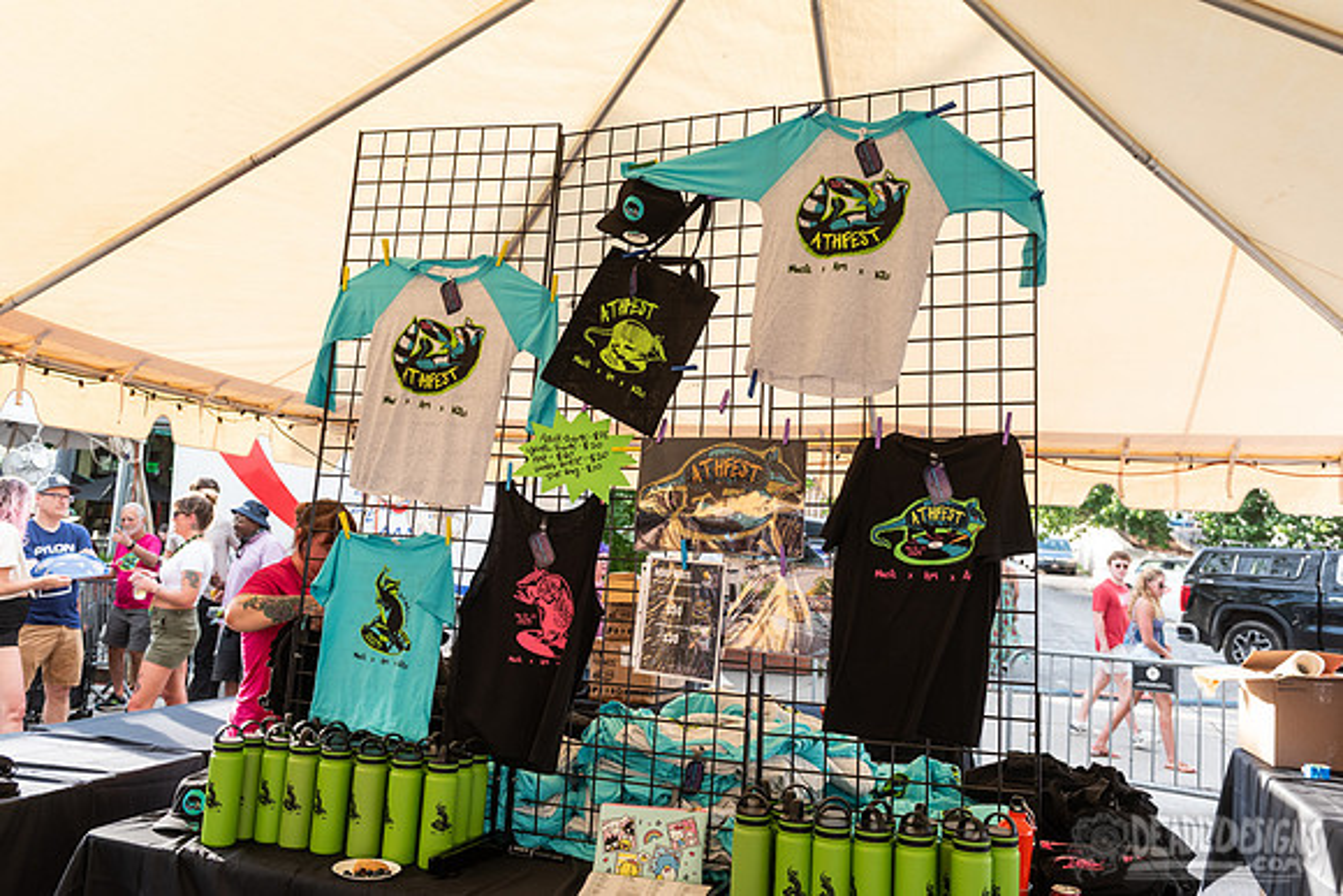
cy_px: 448
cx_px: 672
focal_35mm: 31
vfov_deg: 42.3
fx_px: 1157
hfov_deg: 60.3
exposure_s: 1/320
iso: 250
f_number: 4.5
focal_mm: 31
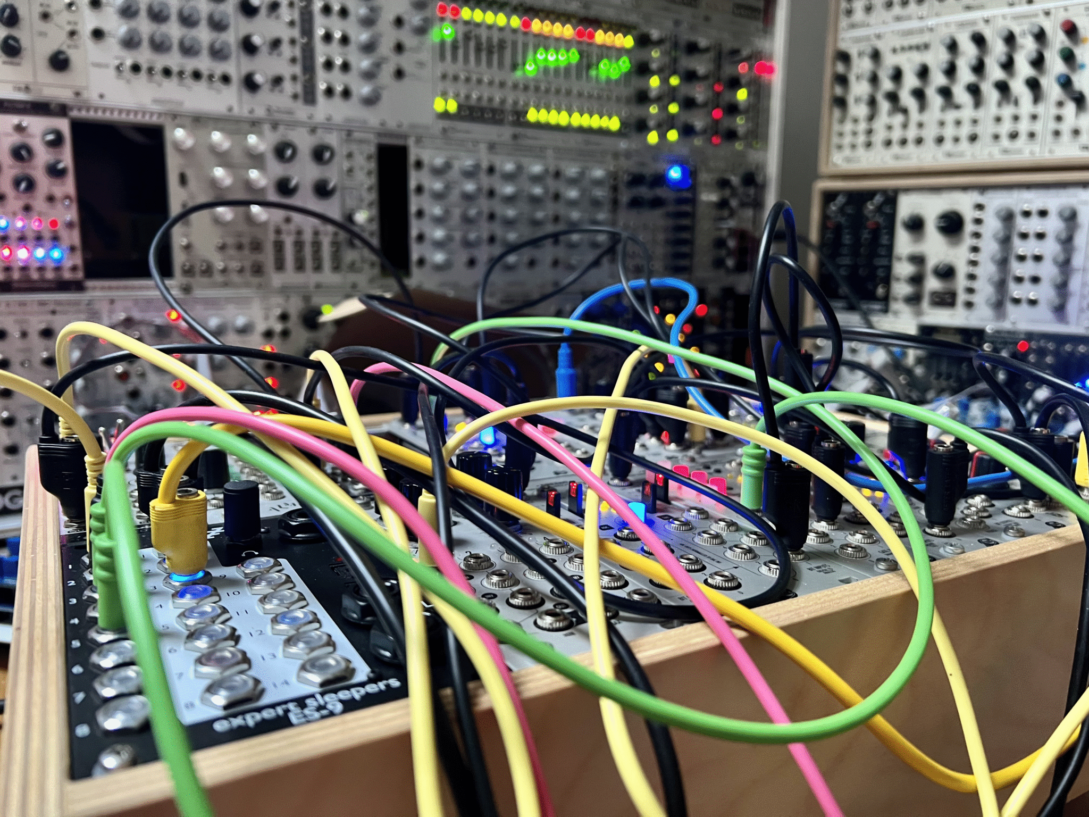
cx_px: 544
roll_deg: -1.6
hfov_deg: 67.3
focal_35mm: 26
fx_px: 818
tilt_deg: -13.1
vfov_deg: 53.1
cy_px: 408
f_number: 1.5
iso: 400
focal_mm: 5.7
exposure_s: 1/33
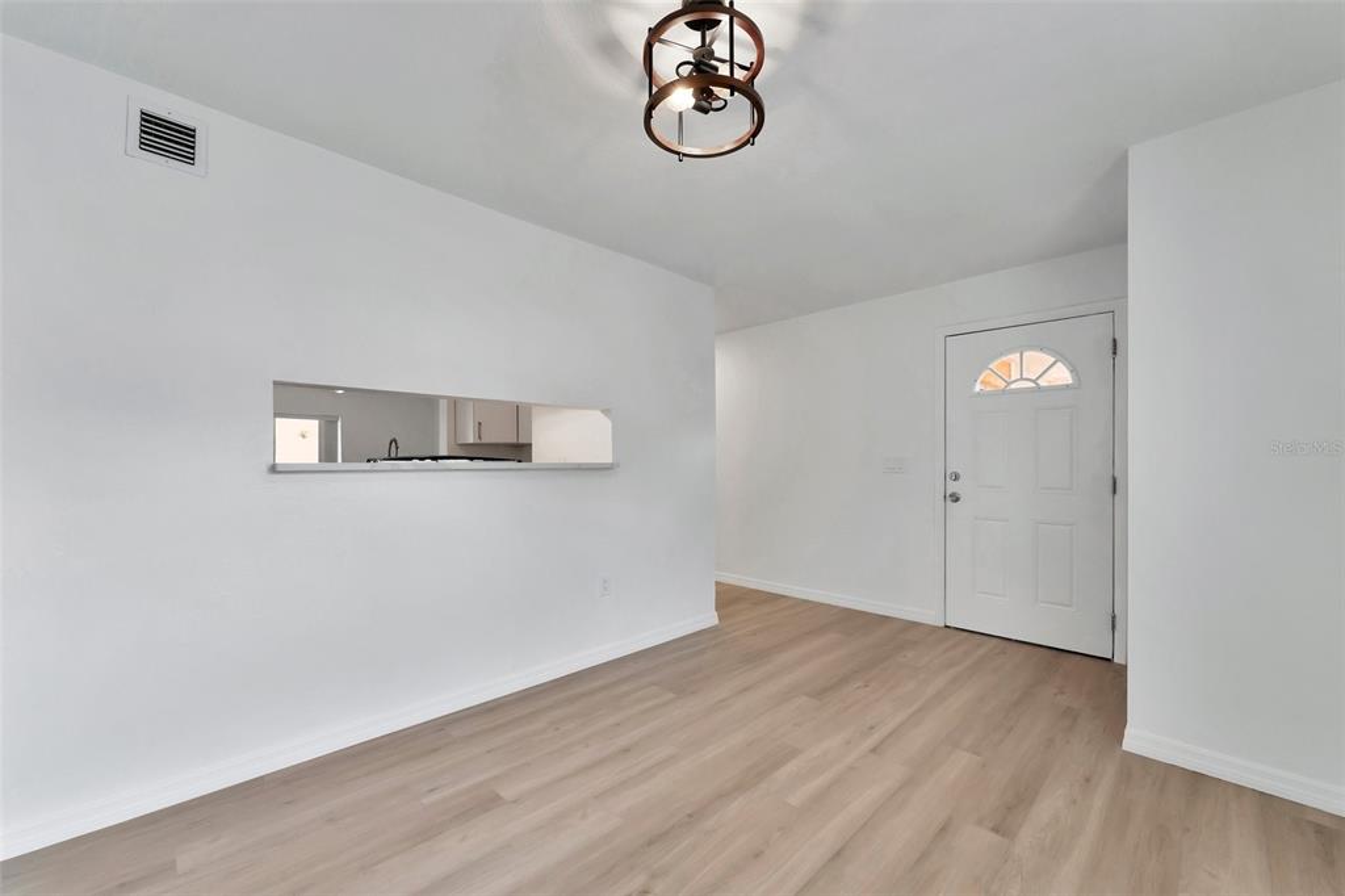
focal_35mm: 14
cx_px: 672
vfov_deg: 81.2
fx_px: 523
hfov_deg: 104.3
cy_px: 448
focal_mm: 14
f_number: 7.1
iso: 800
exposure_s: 1/80
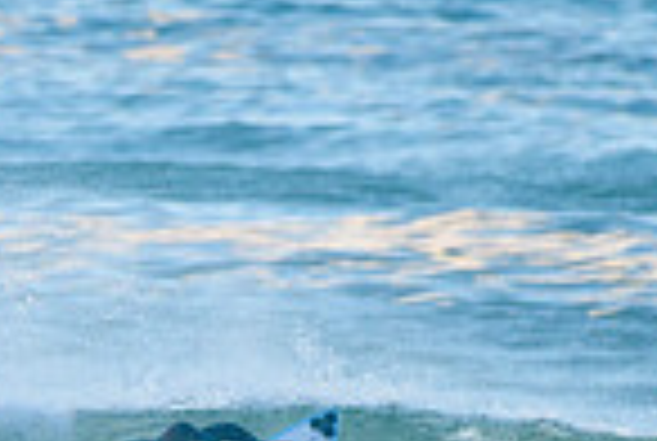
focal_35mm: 1983
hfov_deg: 1.0
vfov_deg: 0.7
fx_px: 36263
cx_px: 122
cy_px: 569
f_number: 5.6
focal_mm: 500
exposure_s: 1/1600
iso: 360
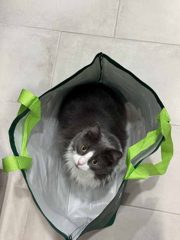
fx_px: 333
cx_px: 90
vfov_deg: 39.7
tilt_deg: -78.1
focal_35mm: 48
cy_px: 120
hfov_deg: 30.2
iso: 250
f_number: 1.78
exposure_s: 1/60
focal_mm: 6.76
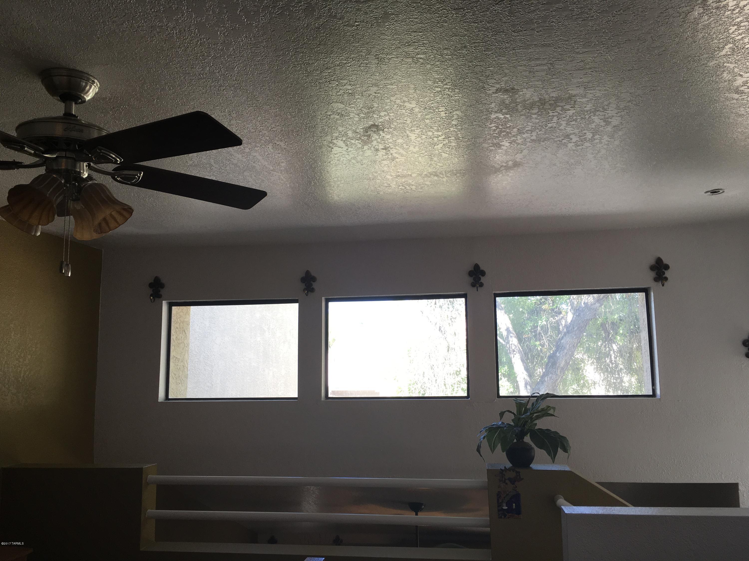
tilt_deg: +6.7
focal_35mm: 29
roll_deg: +1.3
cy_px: 280
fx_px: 627
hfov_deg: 61.7
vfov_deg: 48.2
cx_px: 374
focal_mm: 4.15
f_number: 2.2
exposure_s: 1/60
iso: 32
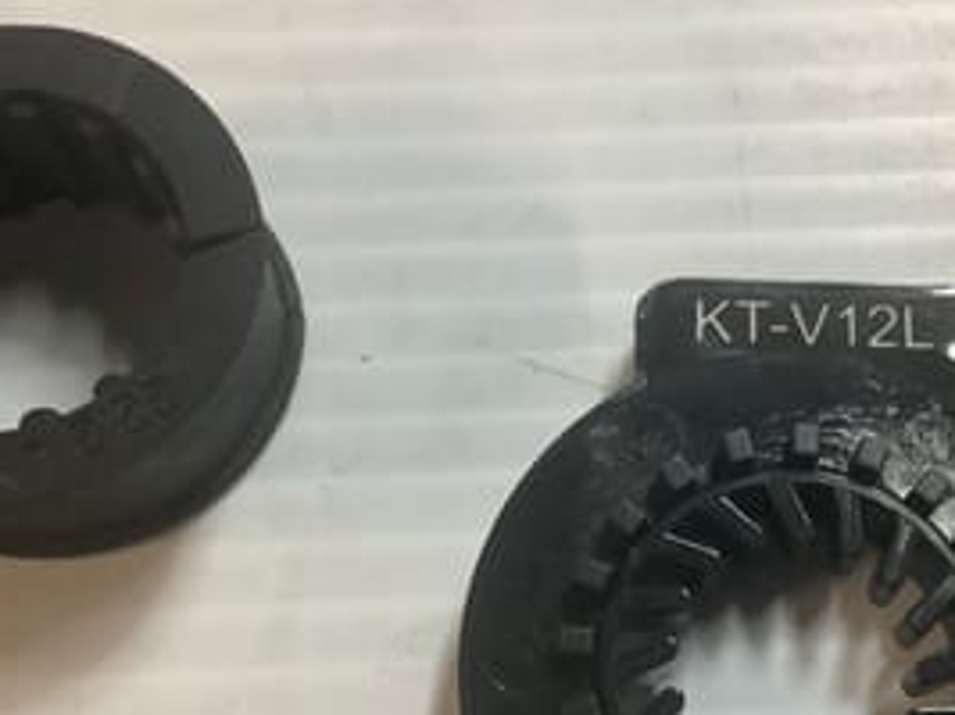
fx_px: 1599
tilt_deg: -70.0
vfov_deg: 25.2
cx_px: 626
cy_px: 416
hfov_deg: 33.0
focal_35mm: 58
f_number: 2.4
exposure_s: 1/50
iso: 100
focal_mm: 3.3
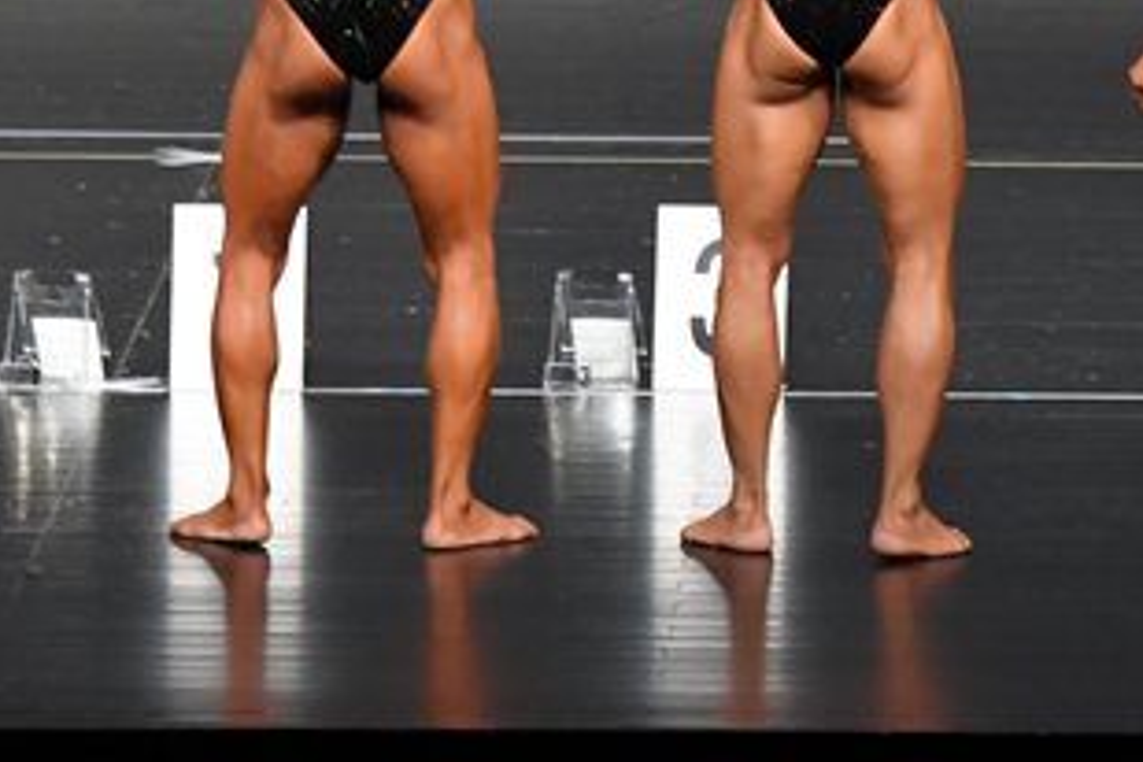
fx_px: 16096
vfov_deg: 2.7
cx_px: 1104
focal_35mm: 507
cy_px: -115
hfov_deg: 4.1
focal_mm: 135
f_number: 5.6
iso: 4000
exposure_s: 1/400
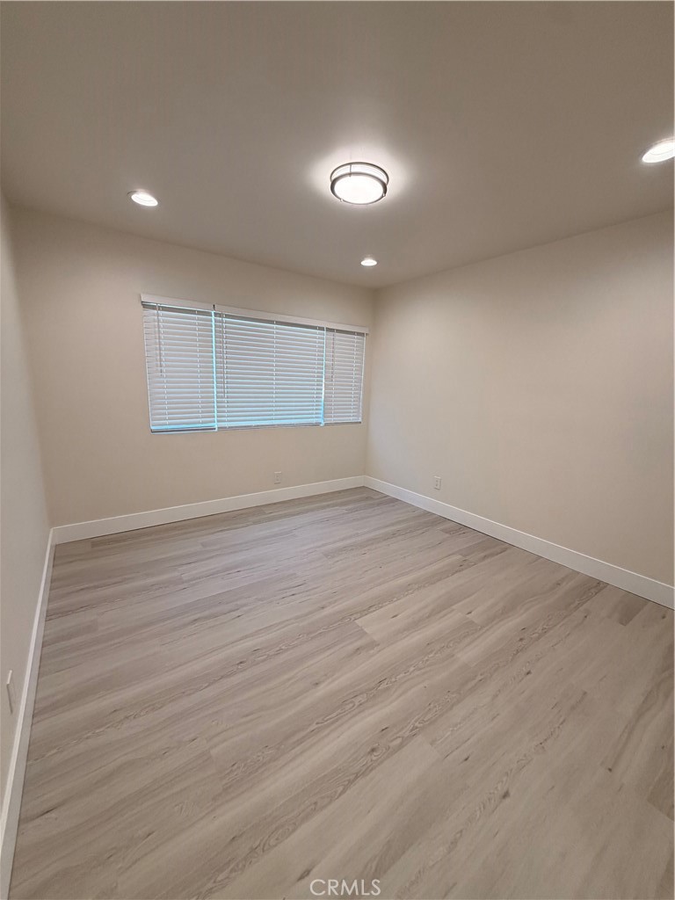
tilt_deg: -11.8
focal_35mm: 14
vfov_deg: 102.1
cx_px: 338
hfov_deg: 85.7
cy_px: 450
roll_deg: -1.8
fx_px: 364
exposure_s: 1/120
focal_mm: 2.22
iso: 160
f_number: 2.2
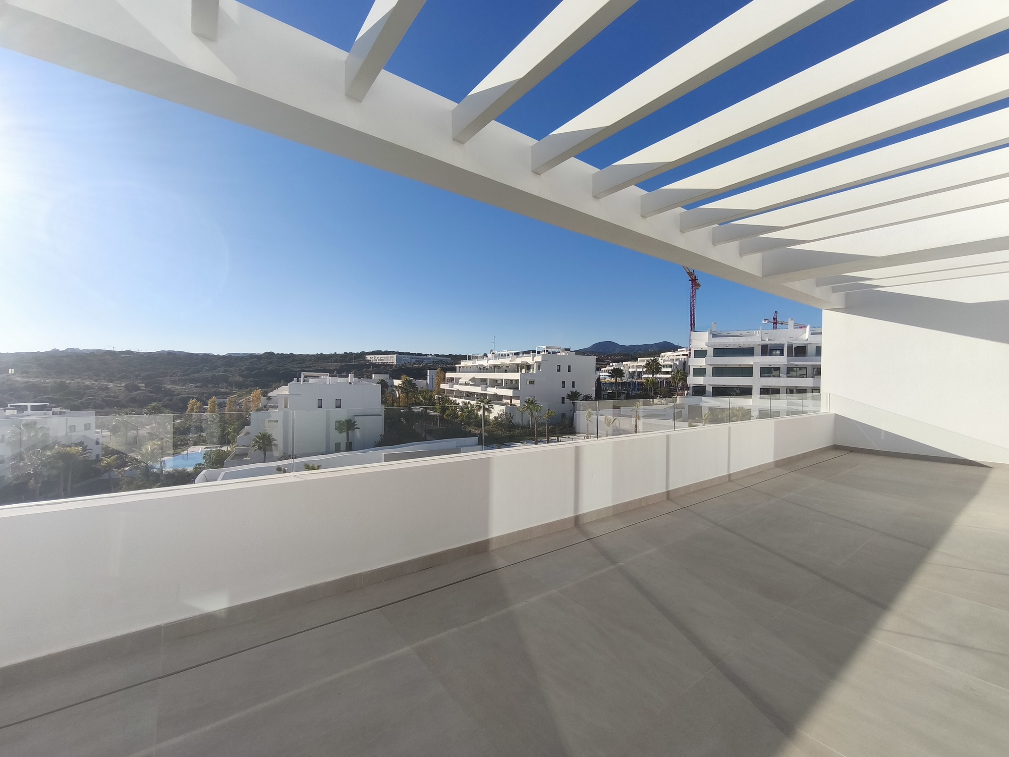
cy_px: 378
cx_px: 504
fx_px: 437
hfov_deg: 98.2
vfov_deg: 81.7
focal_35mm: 15
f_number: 2.2
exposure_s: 1/1488
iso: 50
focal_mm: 1.91
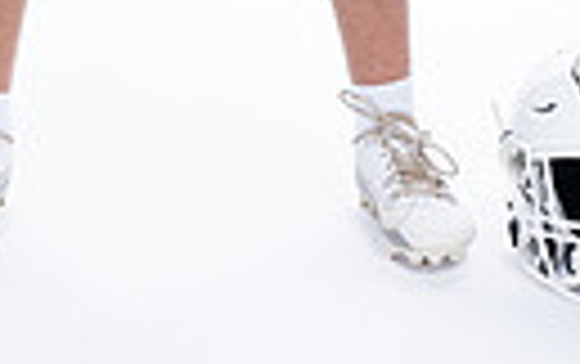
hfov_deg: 9.7
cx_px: 288
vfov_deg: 5.8
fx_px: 3435
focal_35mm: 217
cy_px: -562
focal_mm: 61
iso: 400
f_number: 5.6
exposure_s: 1/250
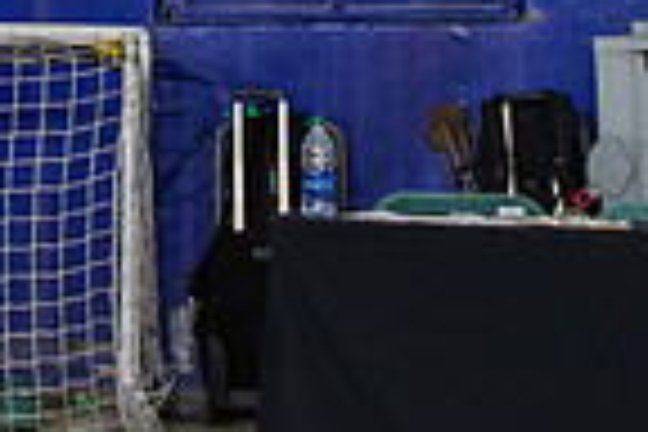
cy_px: -164
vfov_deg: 13.5
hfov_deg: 19.6
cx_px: -158
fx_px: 1746
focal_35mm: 97
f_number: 2.8
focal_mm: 24
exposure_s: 1/500
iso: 1600
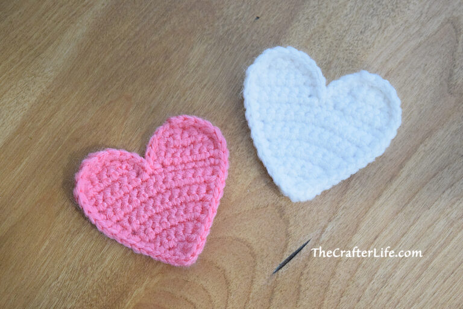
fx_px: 965
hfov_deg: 27.0
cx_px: 232
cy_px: 154
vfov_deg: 18.2
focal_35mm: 75
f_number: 5.6
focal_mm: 50
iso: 5000
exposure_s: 1/60
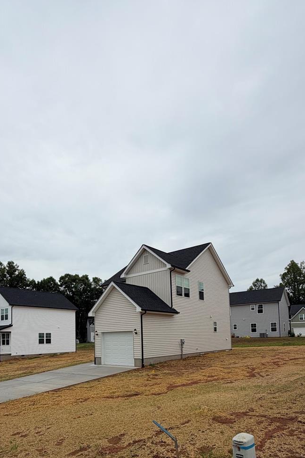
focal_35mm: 23
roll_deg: +1.1
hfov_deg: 54.9
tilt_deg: +4.2
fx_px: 292
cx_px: 132
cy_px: 322
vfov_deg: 72.6
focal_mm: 2.22
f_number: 2.2
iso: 20
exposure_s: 1/1656
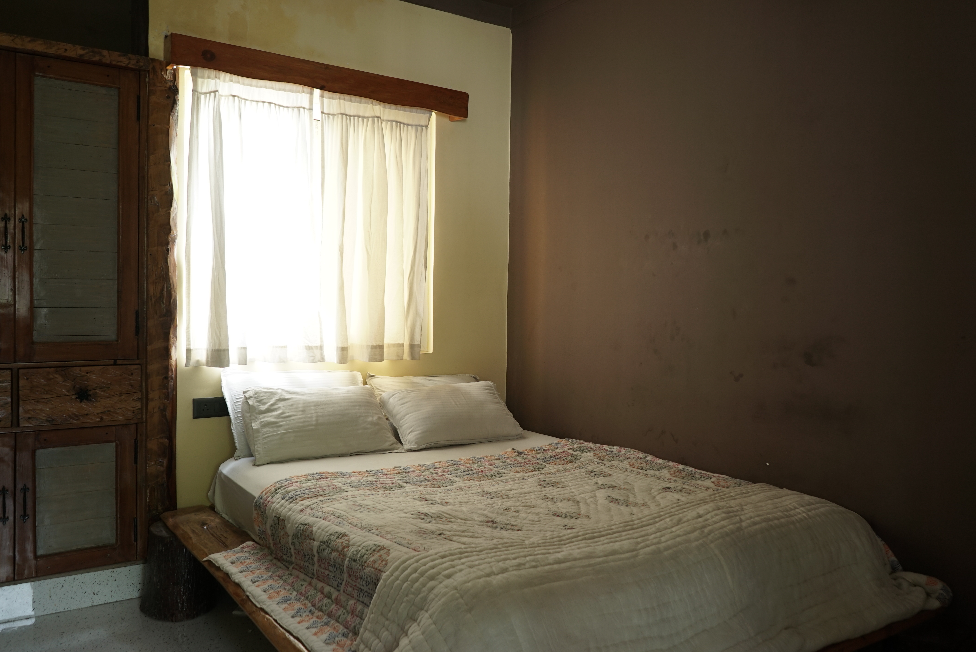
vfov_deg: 46.5
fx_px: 759
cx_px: 488
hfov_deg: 65.4
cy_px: 326
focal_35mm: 28
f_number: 5.6
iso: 640
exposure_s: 1/50
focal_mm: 28
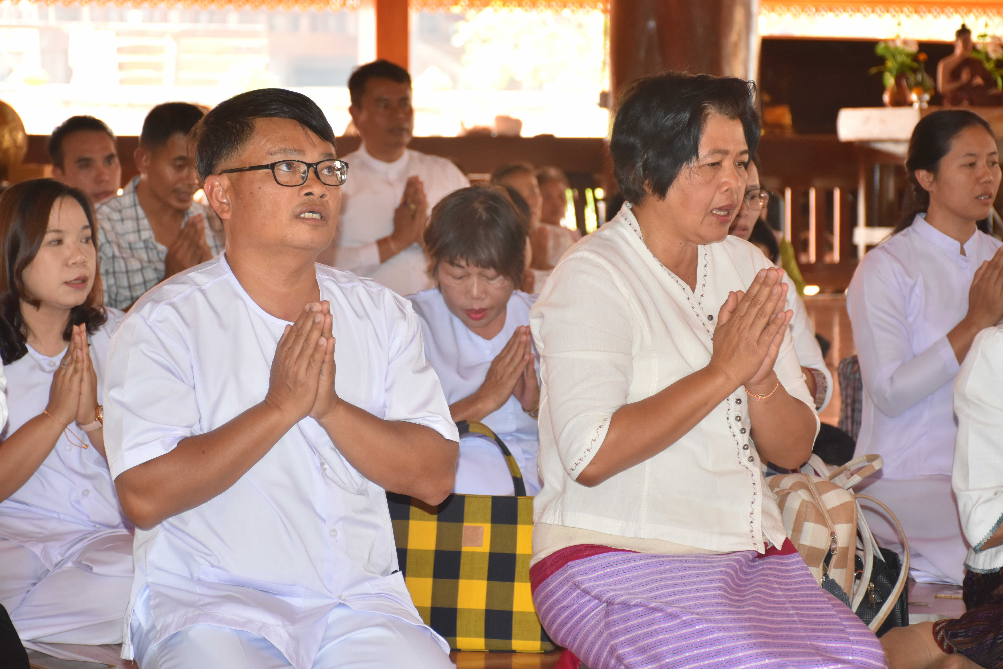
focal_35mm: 112
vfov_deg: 12.2
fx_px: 3134
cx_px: 502
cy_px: 334
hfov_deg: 18.2
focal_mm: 75
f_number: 5
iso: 800
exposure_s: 1/60
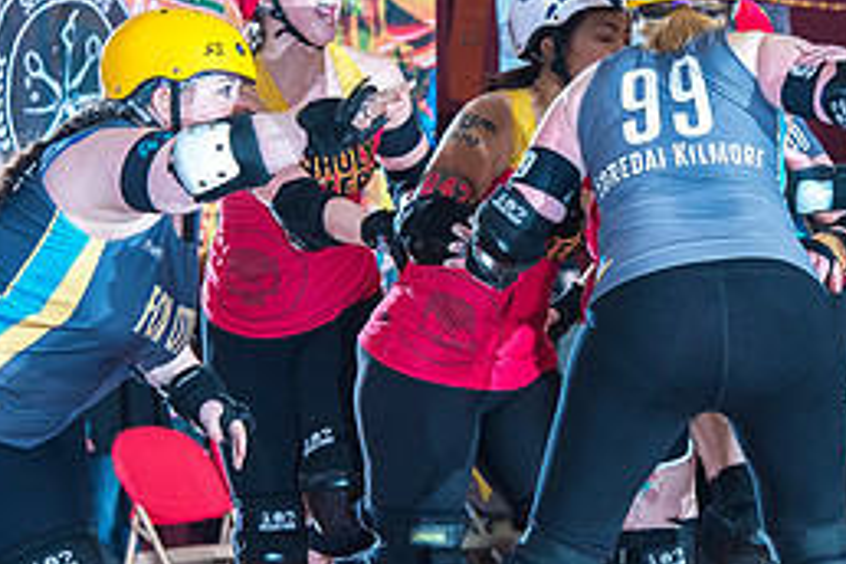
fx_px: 6861
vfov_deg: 4.7
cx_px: 630
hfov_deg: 7.0
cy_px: 313
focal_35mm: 292
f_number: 7.1
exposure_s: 1/160
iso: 800
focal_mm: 130
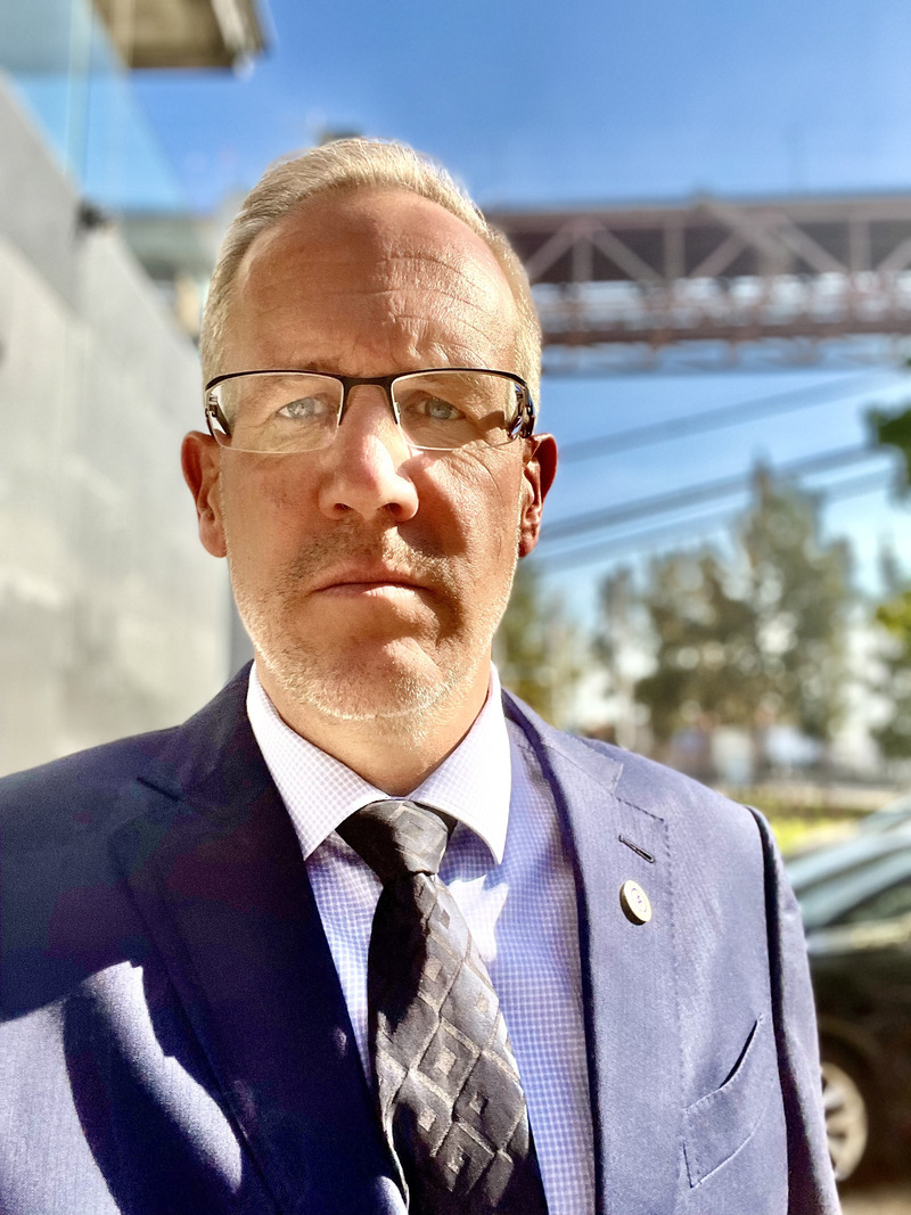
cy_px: 608
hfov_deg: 46.8
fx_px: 1053
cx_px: 456
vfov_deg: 60.0
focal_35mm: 30
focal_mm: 2.71
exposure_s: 1/684
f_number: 2.2
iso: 25
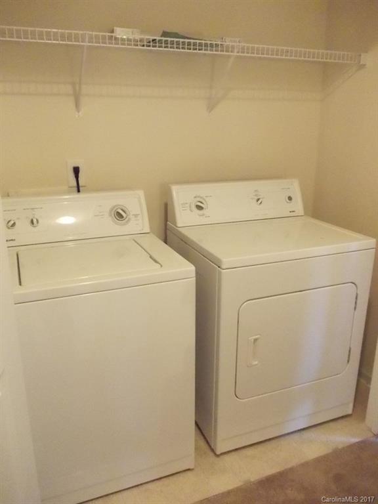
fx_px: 408
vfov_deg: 63.4
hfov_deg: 49.7
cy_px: 252
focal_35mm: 28
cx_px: 189
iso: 800
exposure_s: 1/20
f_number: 2.7
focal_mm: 4
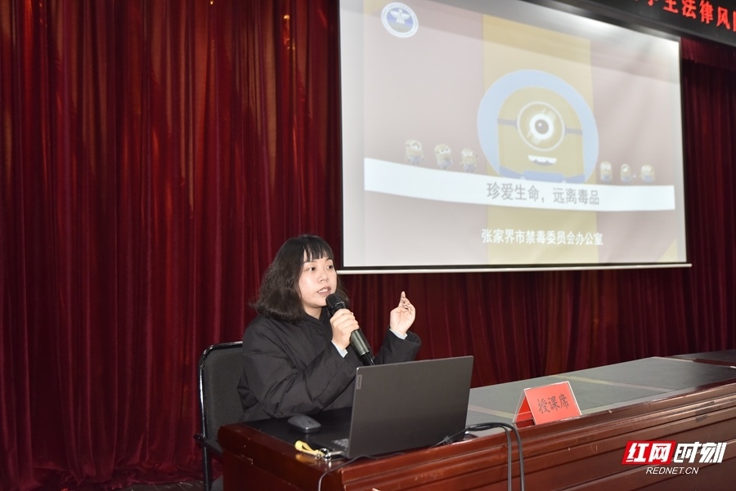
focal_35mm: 32
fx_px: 655
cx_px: 368
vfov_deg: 41.2
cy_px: 246
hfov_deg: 58.7
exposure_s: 1/80
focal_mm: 32
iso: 1000
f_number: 4
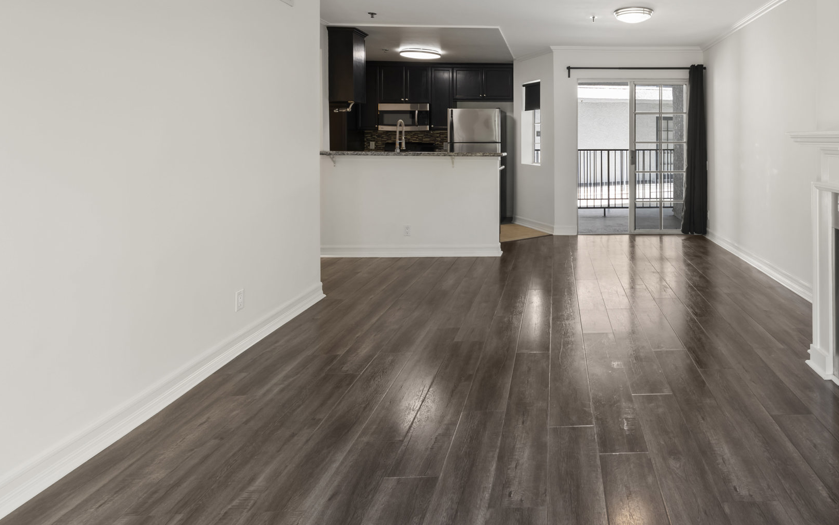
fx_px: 503
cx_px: 582
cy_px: 136
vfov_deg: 52.8
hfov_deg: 76.2
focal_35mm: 22
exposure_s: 1/3
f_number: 9.5
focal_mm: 14
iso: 200
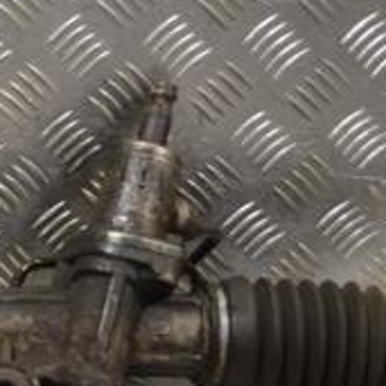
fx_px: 1634
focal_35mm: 129
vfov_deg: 13.5
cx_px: -237
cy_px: 201
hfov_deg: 12.6
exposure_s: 1/30
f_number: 4.5
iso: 125
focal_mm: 29
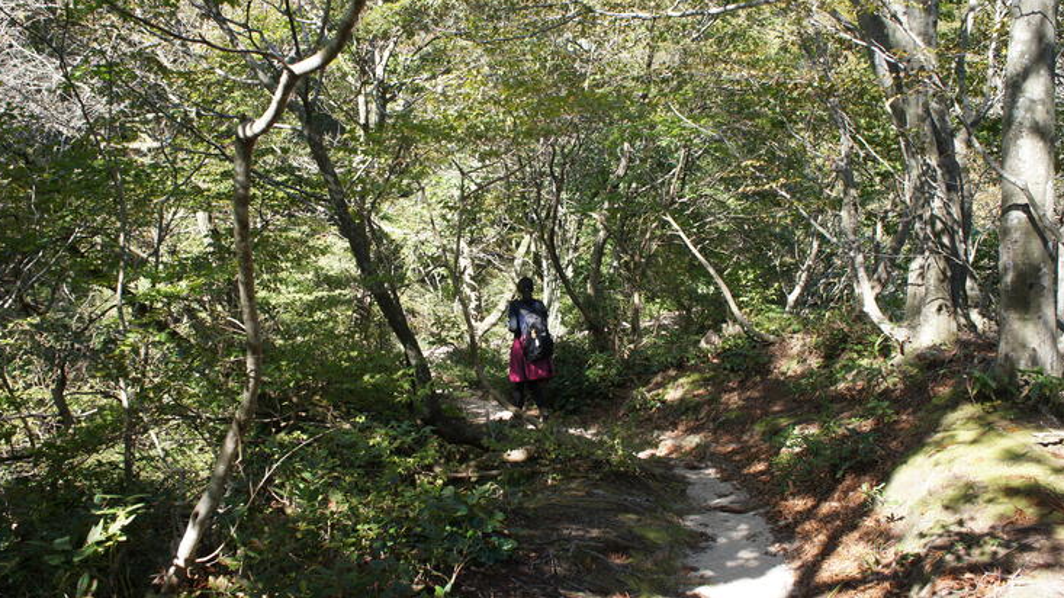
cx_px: 524
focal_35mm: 31
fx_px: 861
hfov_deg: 63.4
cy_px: 264
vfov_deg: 38.2
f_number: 5.6
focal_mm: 19
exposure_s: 1/125
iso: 200
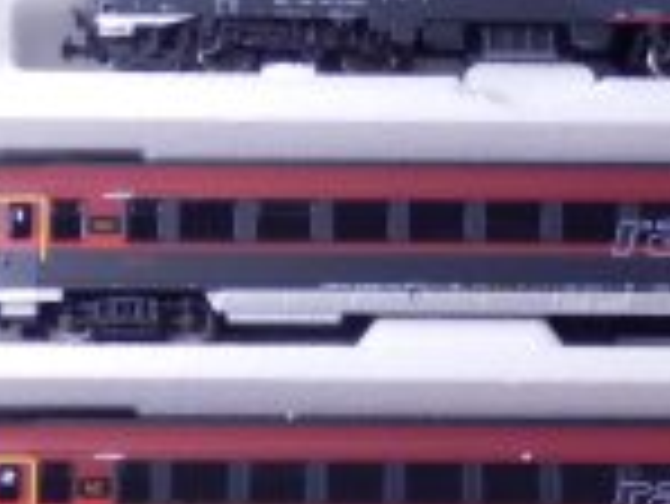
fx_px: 2886
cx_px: 544
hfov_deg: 13.2
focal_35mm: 149
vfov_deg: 10.0
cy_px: 288
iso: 320
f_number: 3.6
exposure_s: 1/160
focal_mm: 6.6
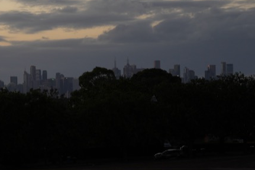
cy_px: 52
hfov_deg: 11.2
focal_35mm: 181
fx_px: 1279
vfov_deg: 7.6
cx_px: -56
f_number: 2.8
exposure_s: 1/320
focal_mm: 48.7
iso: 160
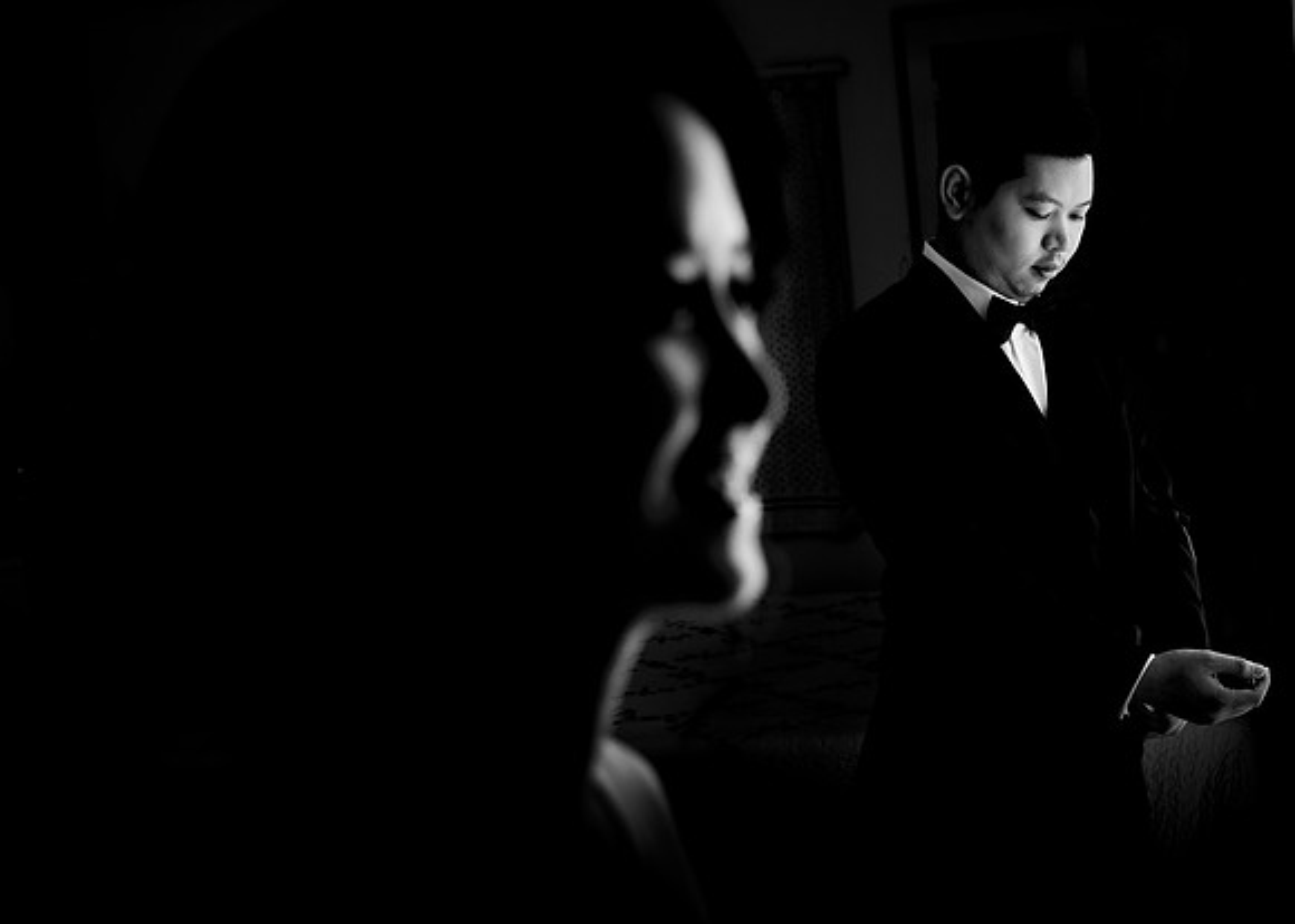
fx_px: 1842
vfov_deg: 27.9
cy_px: 645
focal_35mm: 50
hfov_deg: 37.6
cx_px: 1005
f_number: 2.8
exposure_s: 1/500
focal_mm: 33
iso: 250
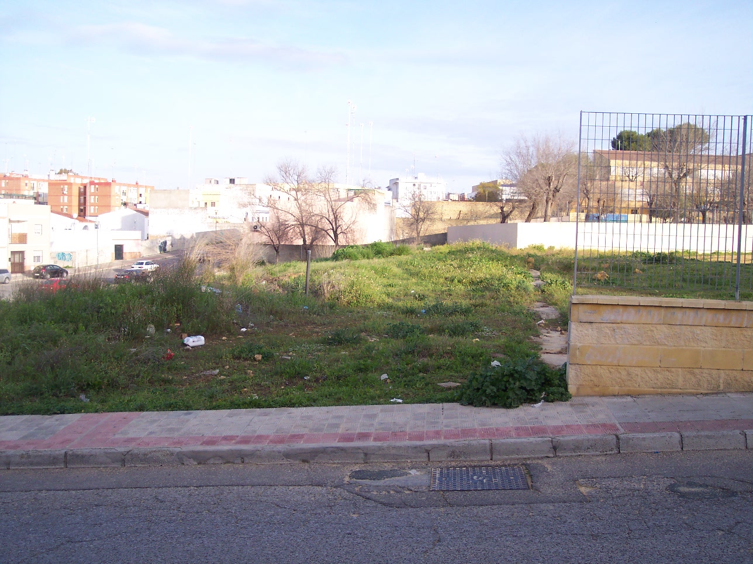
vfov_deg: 37.7
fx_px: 827
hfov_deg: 49.0
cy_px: 282
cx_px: 376
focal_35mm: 38
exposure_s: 1/700
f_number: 2.8
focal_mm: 8
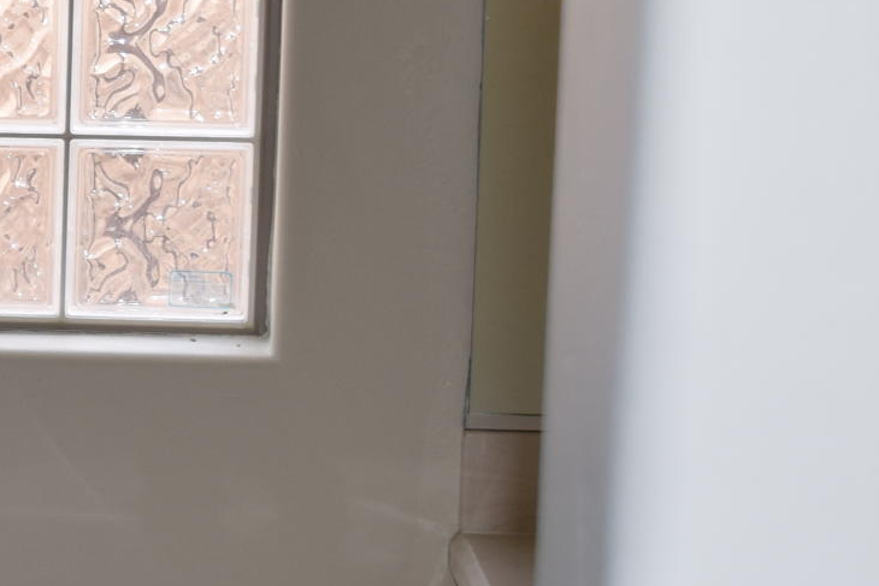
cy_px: 398
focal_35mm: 154
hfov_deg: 12.3
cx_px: -680
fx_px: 3762
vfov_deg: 8.9
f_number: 5.6
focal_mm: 25
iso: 160
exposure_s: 1/125
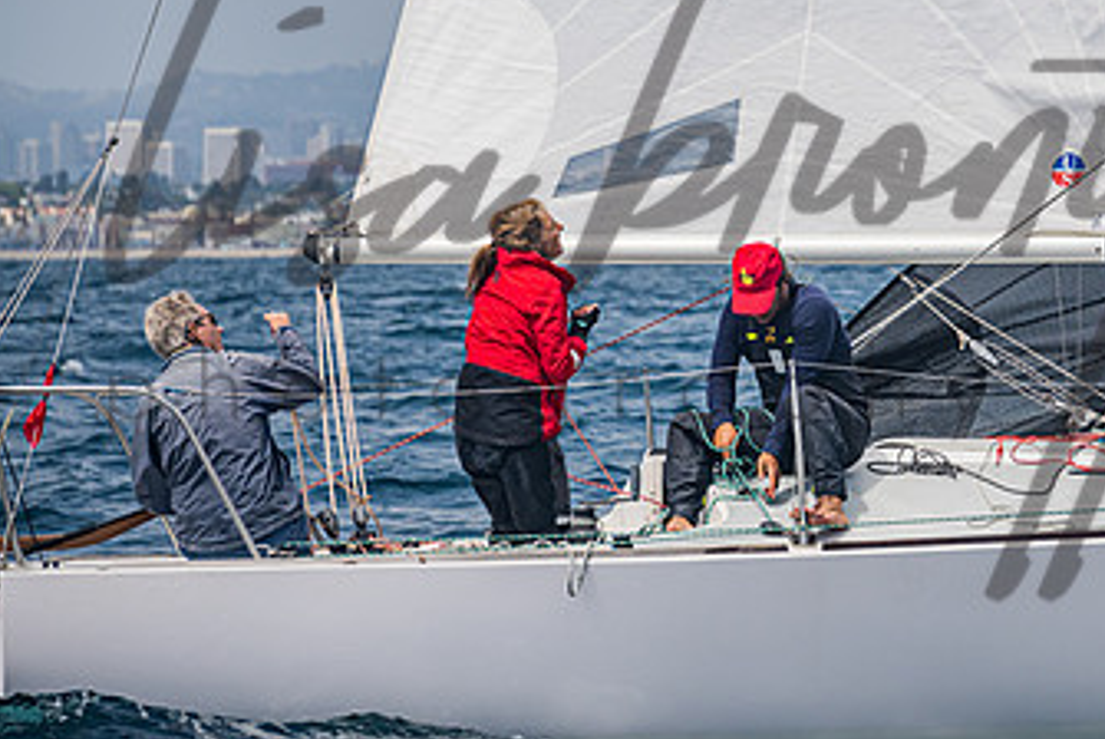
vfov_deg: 5.0
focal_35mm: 277
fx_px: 8510
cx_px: 841
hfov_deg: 7.4
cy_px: 144
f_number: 6.3
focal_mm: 160
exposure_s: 1/1000
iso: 250
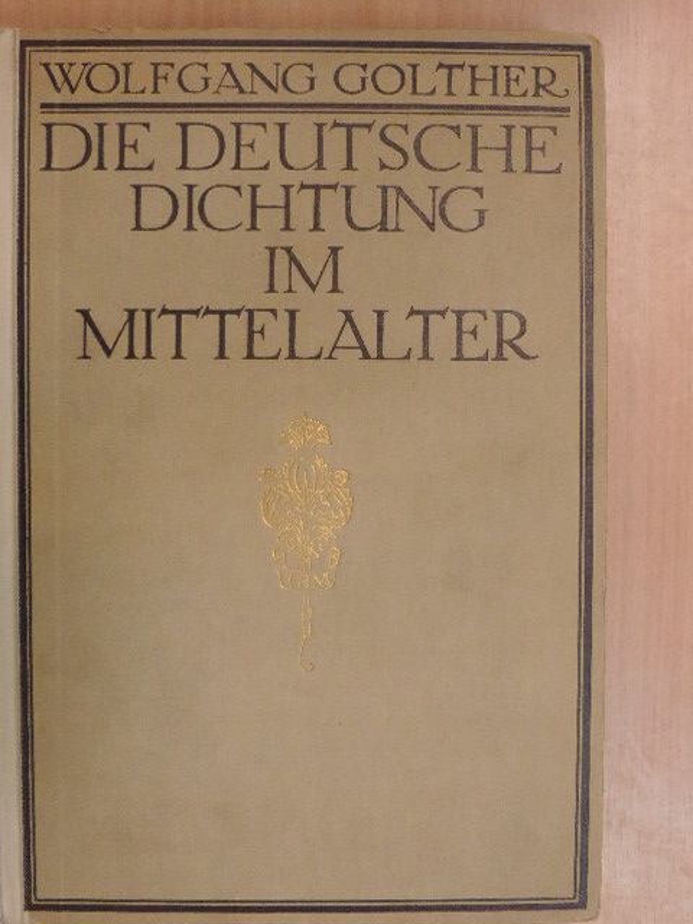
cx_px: 346
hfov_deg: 30.9
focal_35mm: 47
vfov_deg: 40.4
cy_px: 462
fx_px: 1255
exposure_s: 1/100
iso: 1100
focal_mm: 8.3
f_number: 3.5
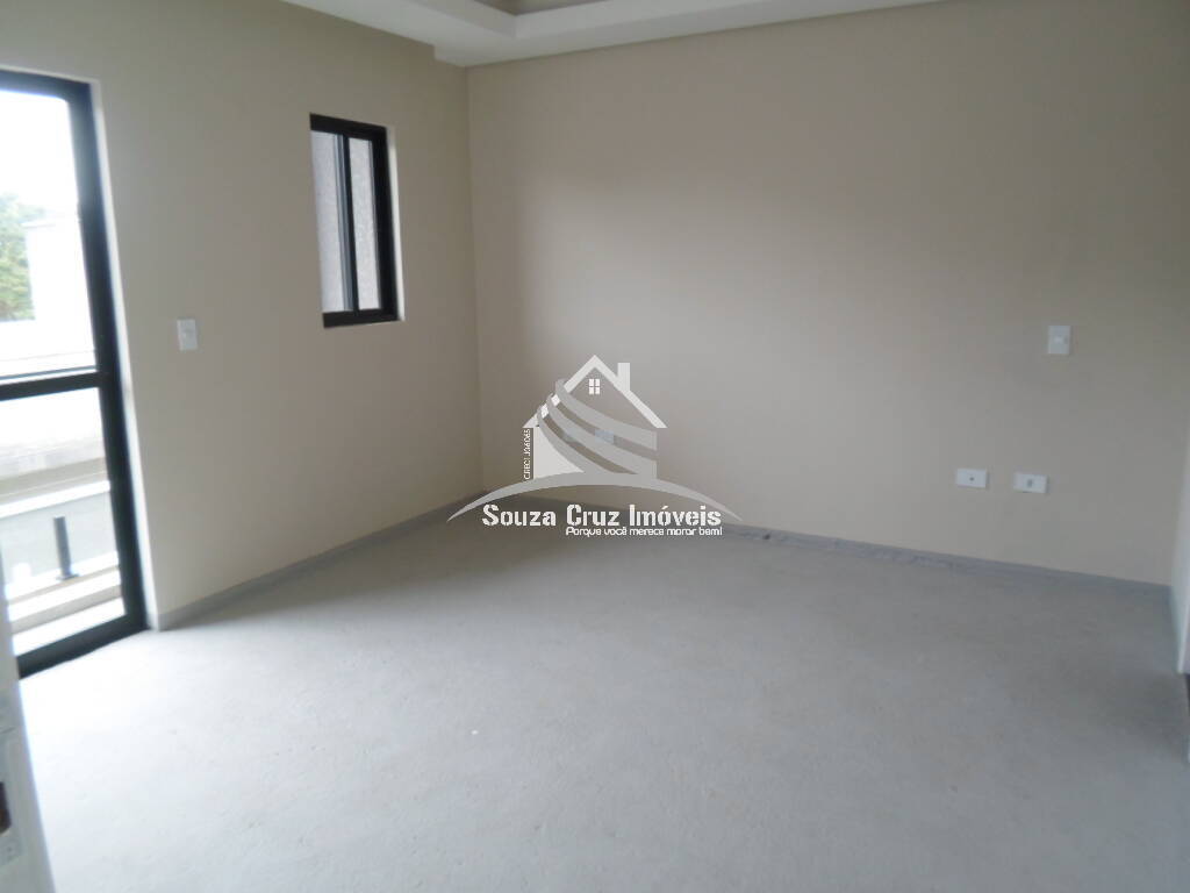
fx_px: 859
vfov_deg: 54.9
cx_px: 595
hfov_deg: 69.4
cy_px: 446
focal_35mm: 25
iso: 80
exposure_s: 1/45
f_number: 2.5
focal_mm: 4.5
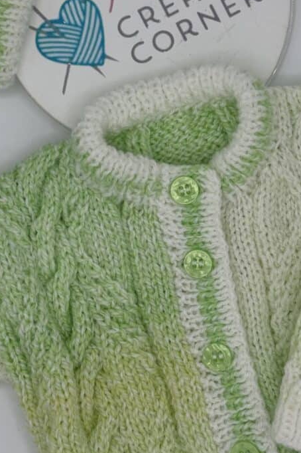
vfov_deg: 26.9
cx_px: 165
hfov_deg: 18.2
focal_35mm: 75
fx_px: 942
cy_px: 160
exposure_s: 1/4310
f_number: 1.78
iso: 64
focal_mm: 6.76
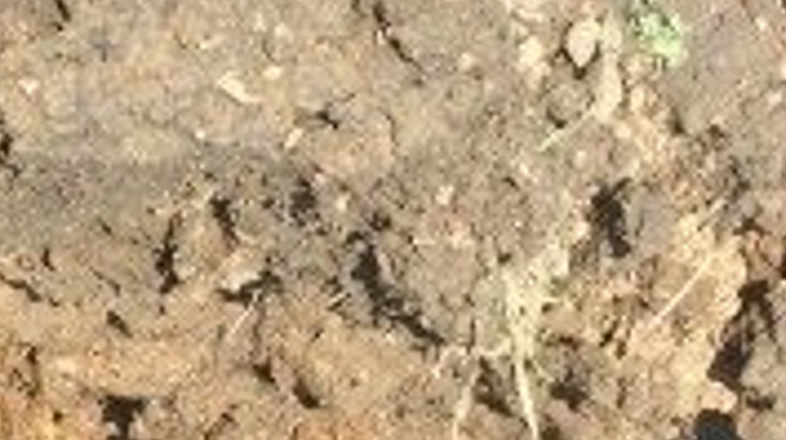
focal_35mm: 142
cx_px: -173
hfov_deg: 14.6
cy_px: 467
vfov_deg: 8.4
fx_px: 2955
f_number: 2.2
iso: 32
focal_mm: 4.12
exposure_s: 1/595
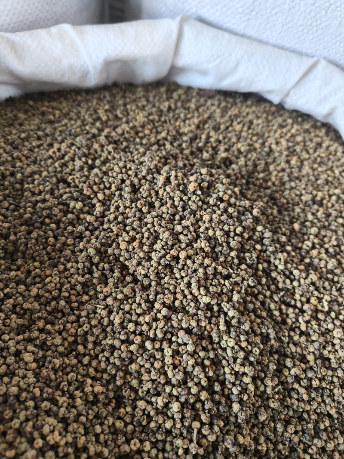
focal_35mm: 24
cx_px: 172
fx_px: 318
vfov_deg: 71.6
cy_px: 230
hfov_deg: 56.8
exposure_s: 1/59.5
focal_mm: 5.59
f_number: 1.8
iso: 125
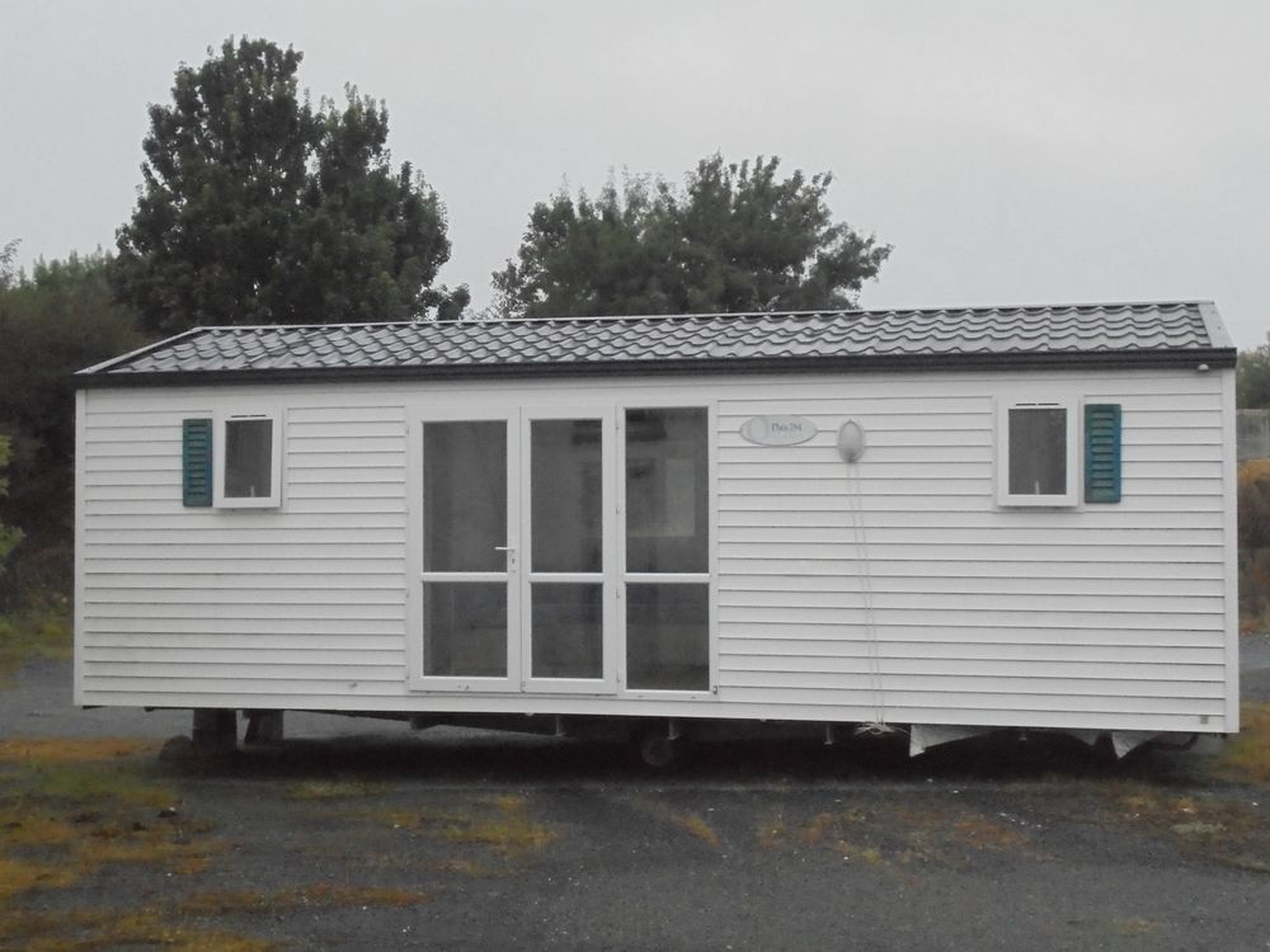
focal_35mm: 49
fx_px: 1798
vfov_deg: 29.7
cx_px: 635
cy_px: 476
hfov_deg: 38.9
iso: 800
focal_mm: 8.9
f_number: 4.8
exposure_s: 1/125
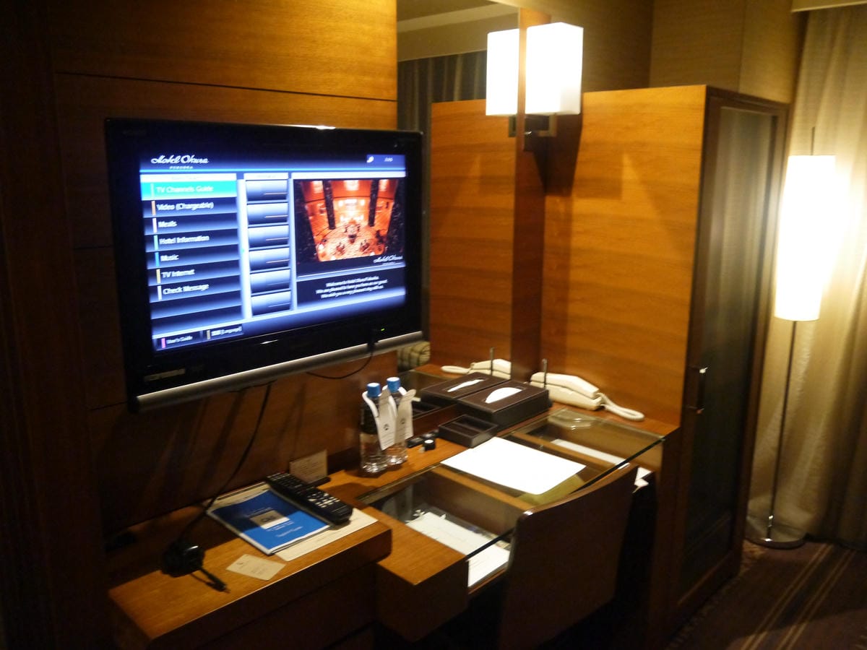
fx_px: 701
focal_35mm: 28
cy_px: 325
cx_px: 434
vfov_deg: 49.7
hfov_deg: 63.4
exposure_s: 1/50
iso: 1600
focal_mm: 14
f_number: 3.5
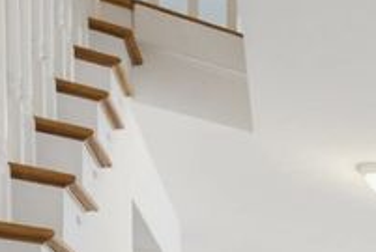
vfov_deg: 17.9
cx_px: 860
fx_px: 639
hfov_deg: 16.2
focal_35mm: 61
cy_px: 455
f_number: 7.1
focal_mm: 12
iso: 800
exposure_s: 1/6
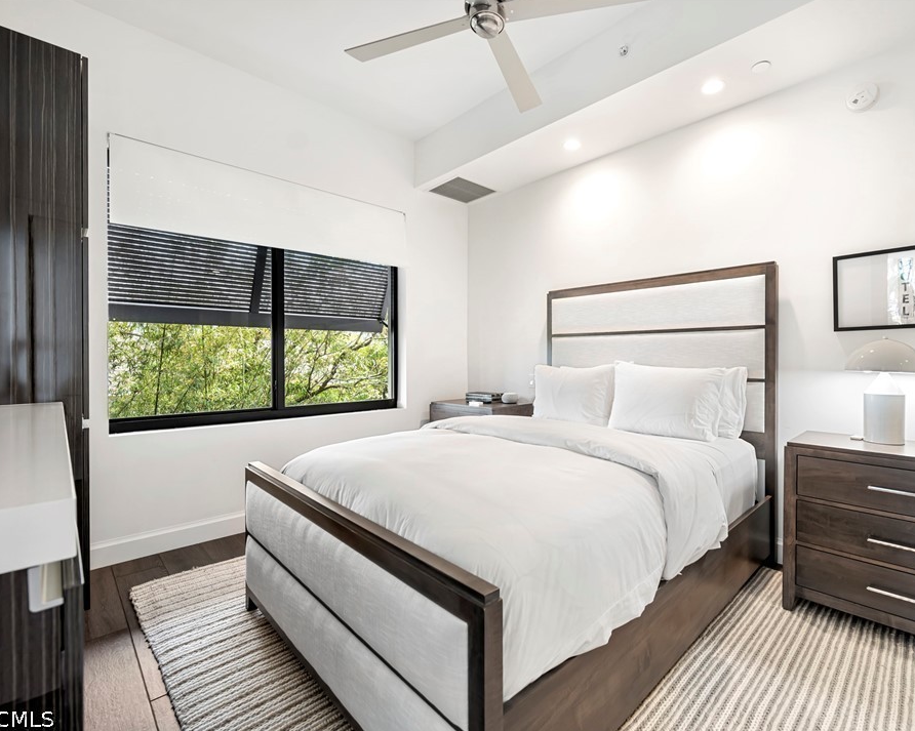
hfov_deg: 92.6
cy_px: 365
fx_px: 433
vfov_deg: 80.3
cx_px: 518
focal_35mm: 16
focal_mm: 14
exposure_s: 1/15
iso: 900
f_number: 4
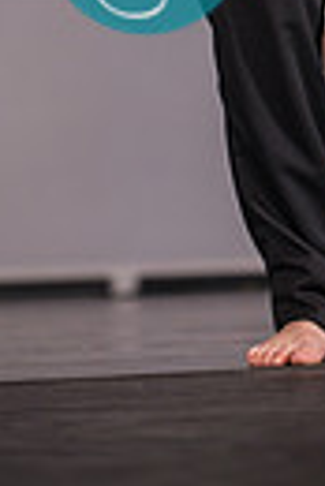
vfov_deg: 8.3
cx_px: 374
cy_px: -288
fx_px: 3268
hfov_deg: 5.7
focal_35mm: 242
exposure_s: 1/500
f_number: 2.8
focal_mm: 70
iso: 400
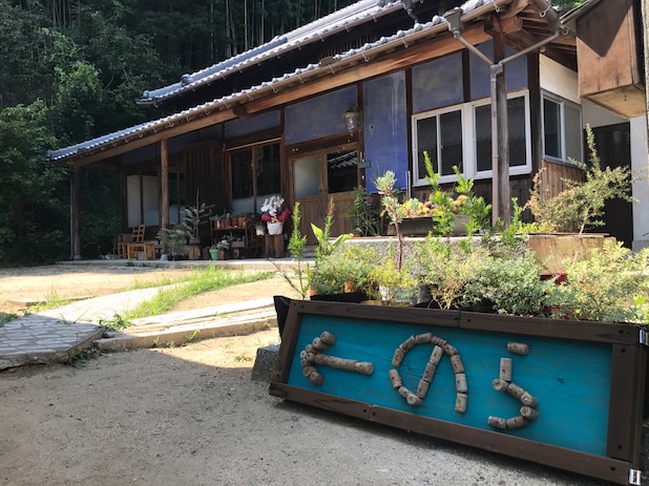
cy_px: 248
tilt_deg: +0.9
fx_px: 543
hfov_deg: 61.7
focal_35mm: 29
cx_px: 331
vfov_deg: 48.2
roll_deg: +1.5
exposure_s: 1/669
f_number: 1.8
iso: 20
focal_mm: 3.99
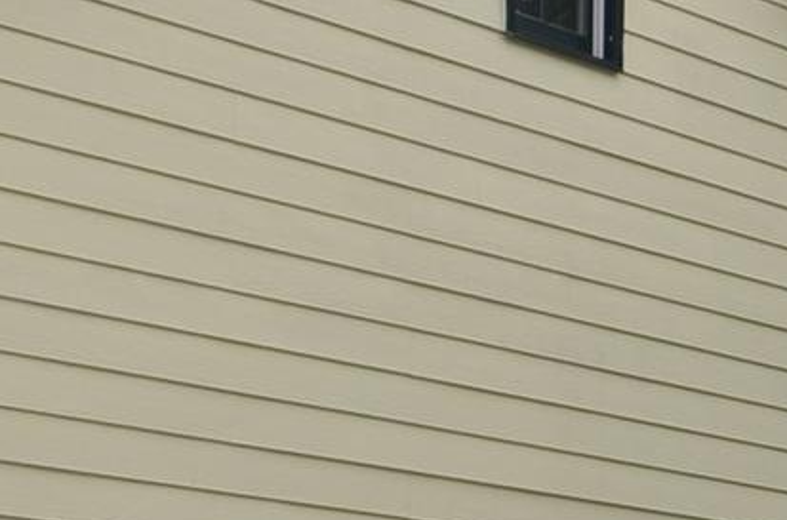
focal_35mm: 134
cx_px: 595
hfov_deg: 15.3
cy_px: 741
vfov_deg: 9.9
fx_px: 2922
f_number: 4
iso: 200
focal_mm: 18
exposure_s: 1/250
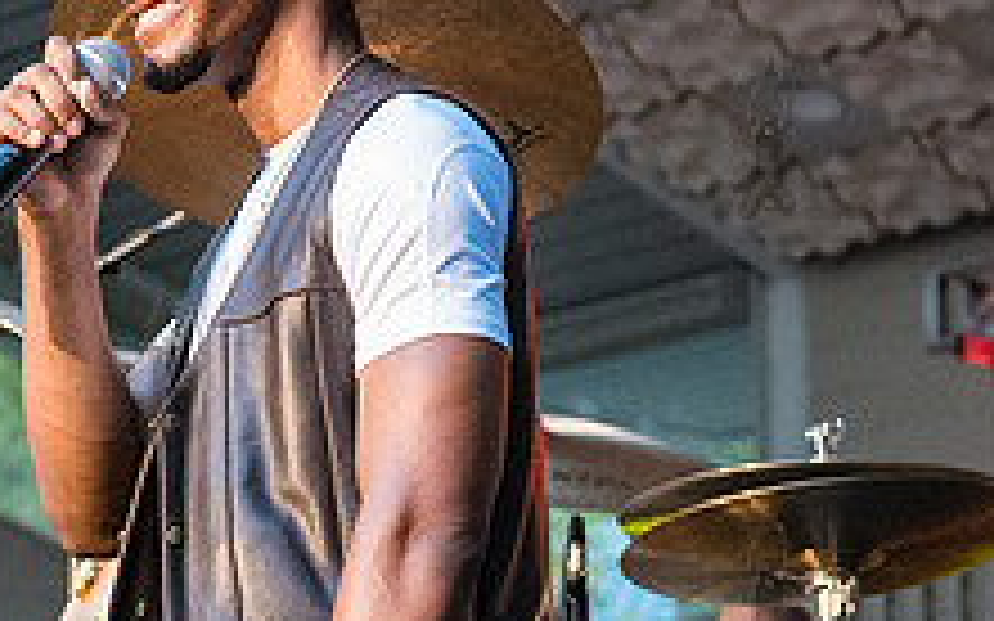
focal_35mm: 165
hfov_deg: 12.7
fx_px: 4469
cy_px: 298
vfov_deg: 7.9
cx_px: 304
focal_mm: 55
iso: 5000
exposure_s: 1/320
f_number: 3.5
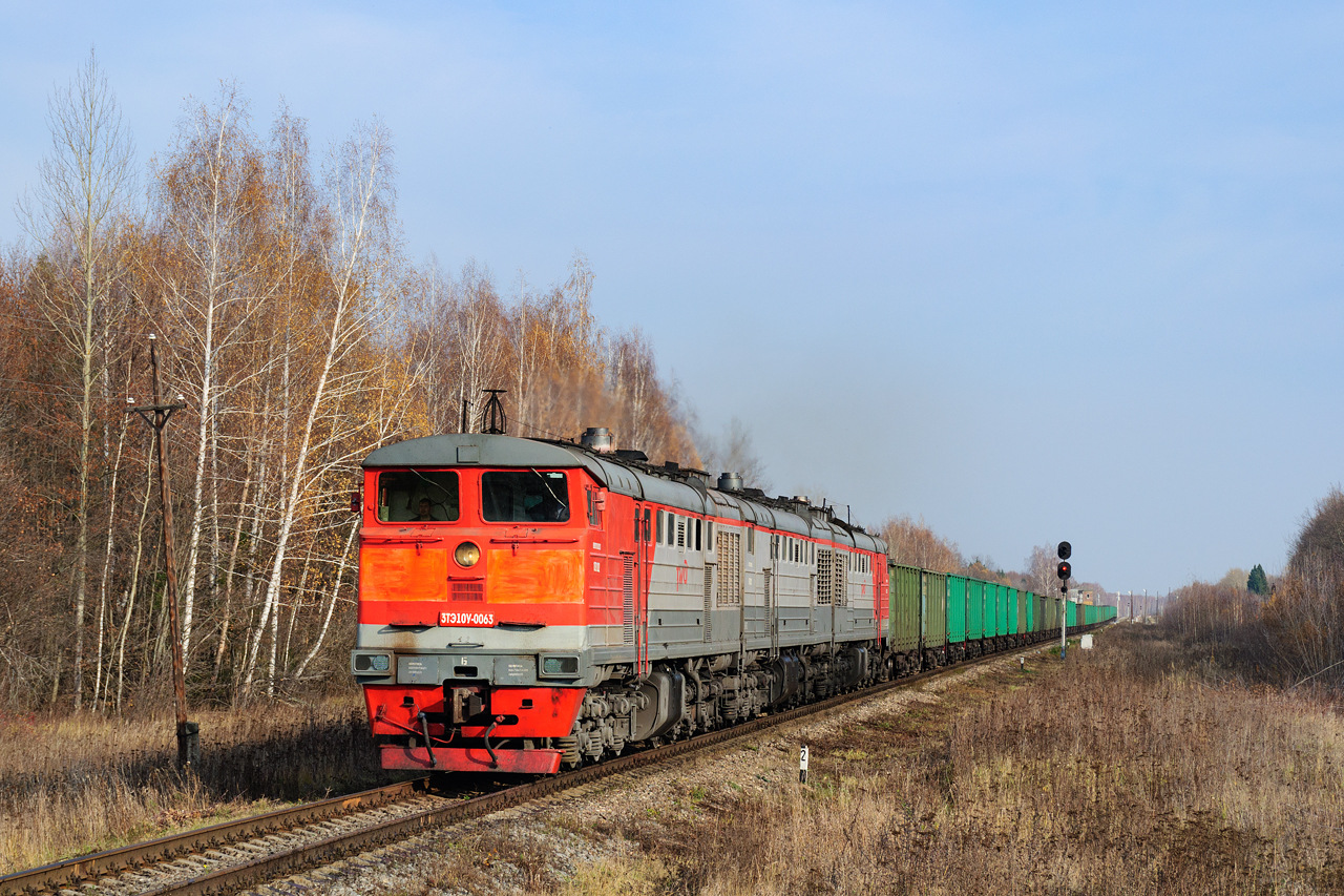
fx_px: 2799
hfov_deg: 27.0
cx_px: 672
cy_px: 448
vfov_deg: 18.2
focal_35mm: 75
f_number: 6.3
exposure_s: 1/800
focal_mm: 50
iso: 200
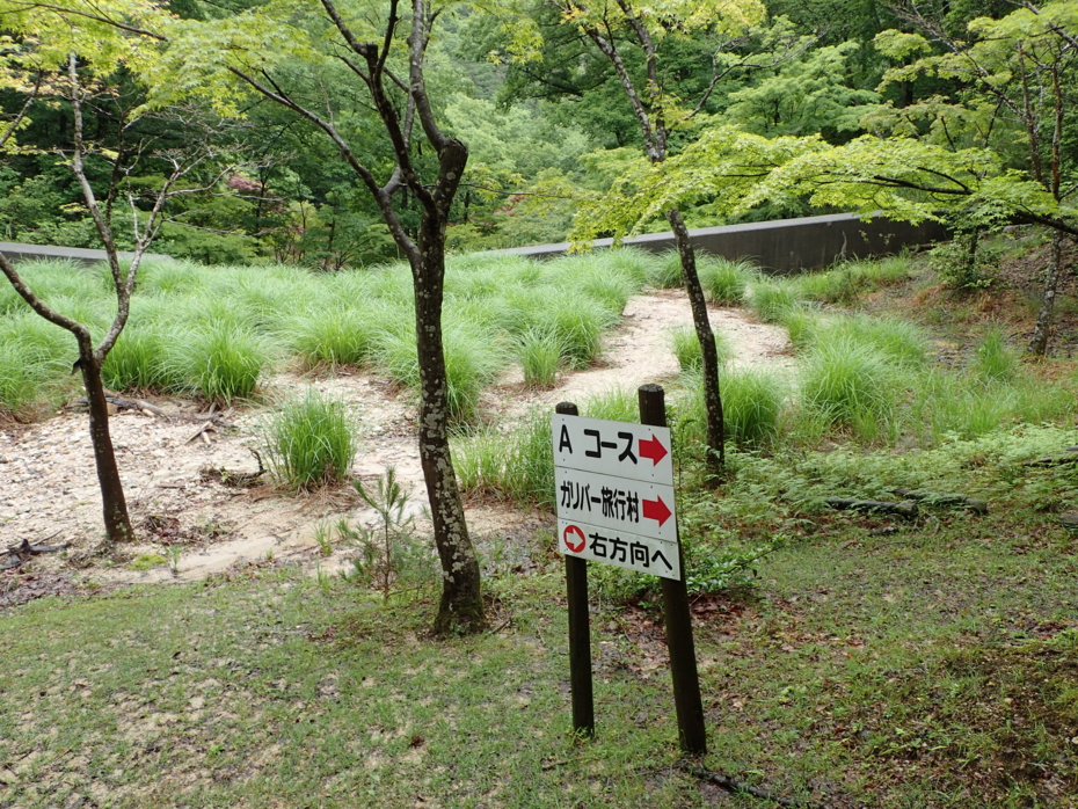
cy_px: 404
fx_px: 934
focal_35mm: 30
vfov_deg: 46.8
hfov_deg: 60.0
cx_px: 539
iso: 100
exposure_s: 1/125
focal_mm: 5.5
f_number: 3.2
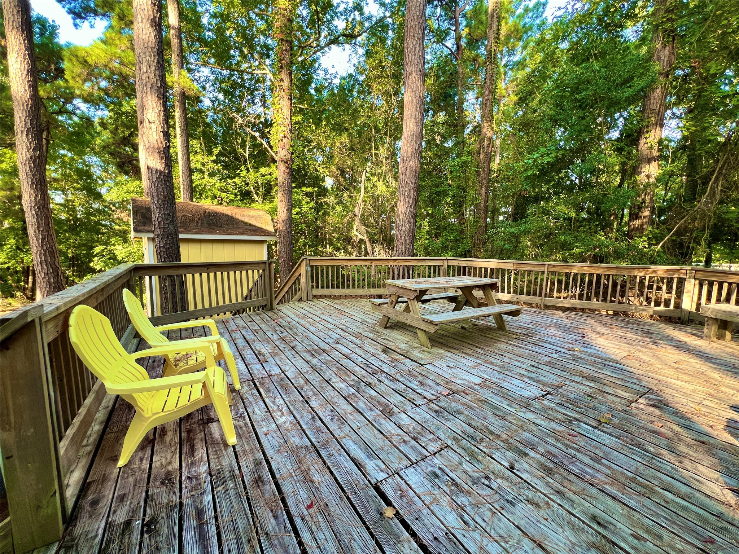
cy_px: 277
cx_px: 370
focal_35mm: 13
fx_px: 278
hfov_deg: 106.2
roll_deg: -0.2
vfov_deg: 89.9
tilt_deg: -7.2
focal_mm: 1.57
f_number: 1.8
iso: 100
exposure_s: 1/99
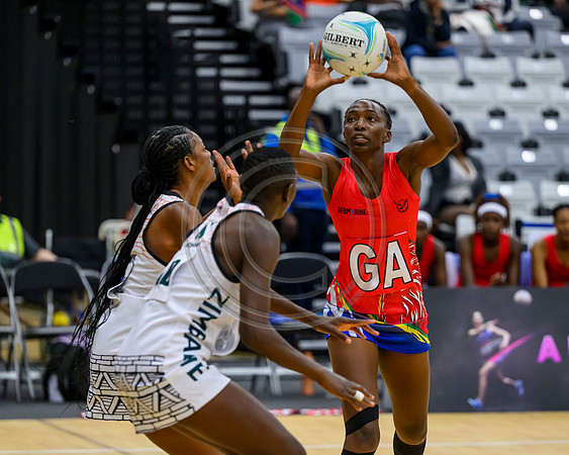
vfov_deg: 7.0
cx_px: 328
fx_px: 3740
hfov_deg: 8.7
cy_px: 264
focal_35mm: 222
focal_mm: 170
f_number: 3.2
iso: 4000
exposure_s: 1/1000
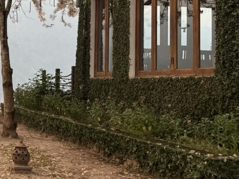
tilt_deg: -4.2
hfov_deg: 25.1
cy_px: 50
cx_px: -55
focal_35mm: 69
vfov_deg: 21.2
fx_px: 477
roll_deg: +0.1
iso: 80
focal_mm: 6.76
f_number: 1.78
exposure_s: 1/802
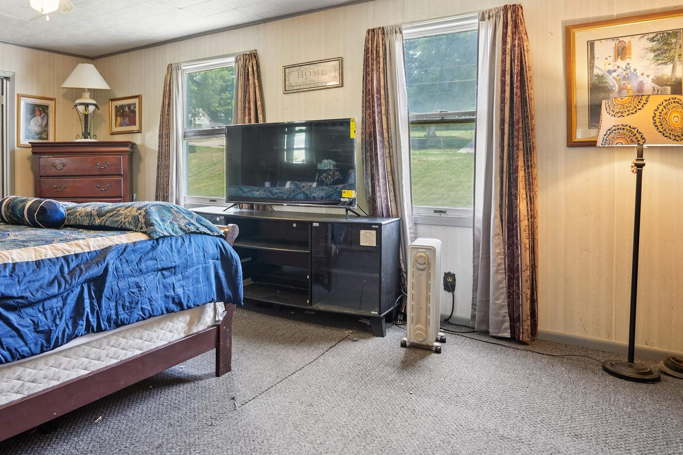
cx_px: 205
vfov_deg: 50.9
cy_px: 180
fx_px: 474
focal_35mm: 25
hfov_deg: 68.6
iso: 400
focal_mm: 16
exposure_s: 1/25
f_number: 4
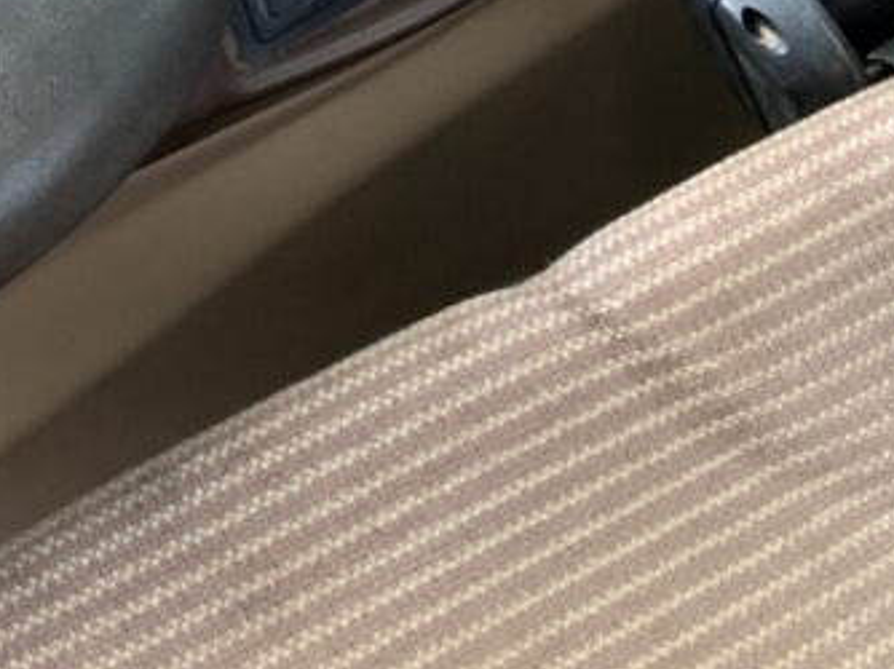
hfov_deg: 21.8
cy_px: -313
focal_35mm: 89
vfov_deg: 15.4
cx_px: 203
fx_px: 2297
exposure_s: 1/122
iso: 20
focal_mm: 3
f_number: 1.8
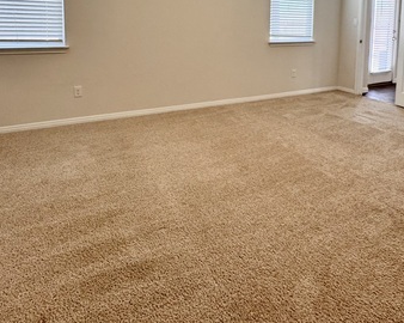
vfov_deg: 48.9
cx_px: 238
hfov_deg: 63.6
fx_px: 323
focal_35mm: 27
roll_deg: -0.9
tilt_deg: -6.6
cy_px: 49
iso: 200
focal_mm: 2.22
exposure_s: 1/120
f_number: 2.2
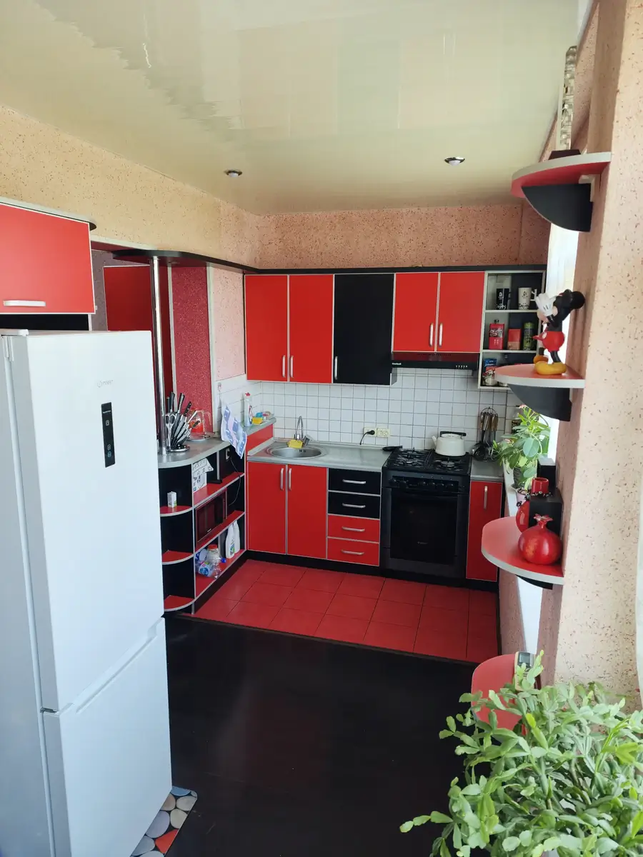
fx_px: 570
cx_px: 322
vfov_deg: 73.9
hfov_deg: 58.9
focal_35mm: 23
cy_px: 428
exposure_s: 1/100
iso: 80
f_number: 1.67
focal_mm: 6.62
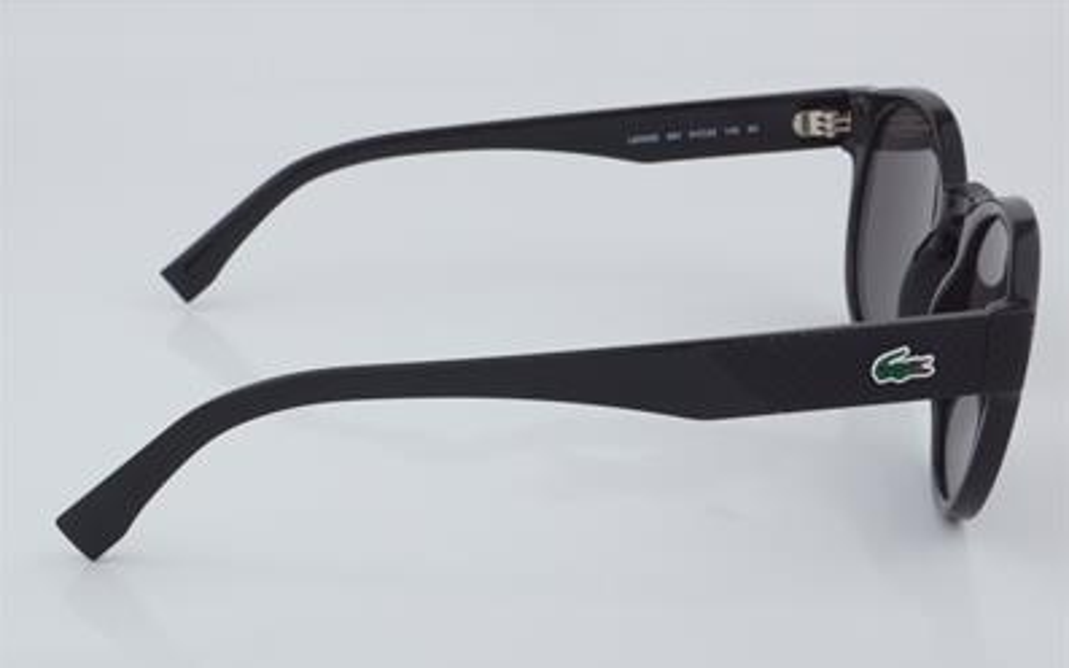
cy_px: 350
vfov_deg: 16.9
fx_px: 2243
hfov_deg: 26.8
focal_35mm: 77
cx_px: 533
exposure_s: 1/4
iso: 100
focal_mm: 50
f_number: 32
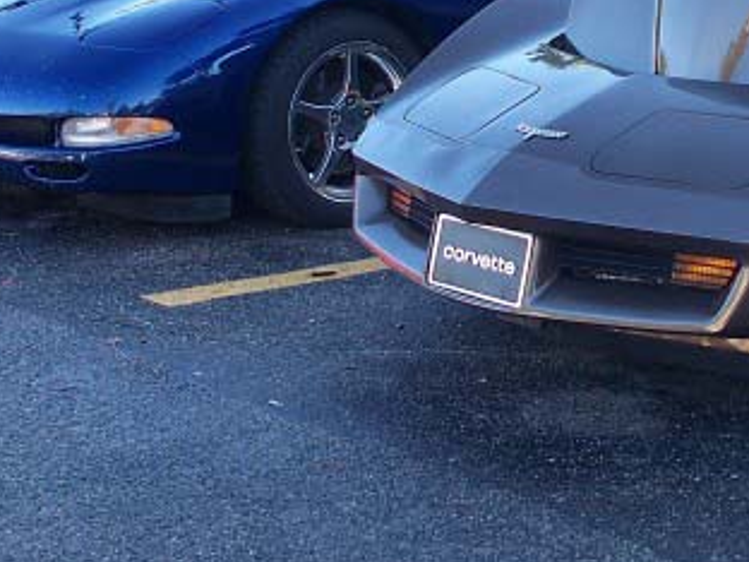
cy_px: -60
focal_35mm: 118
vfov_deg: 12.3
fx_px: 2553
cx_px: 499
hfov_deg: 16.7
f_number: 2.8
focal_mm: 7.54
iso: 64
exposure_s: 1/80
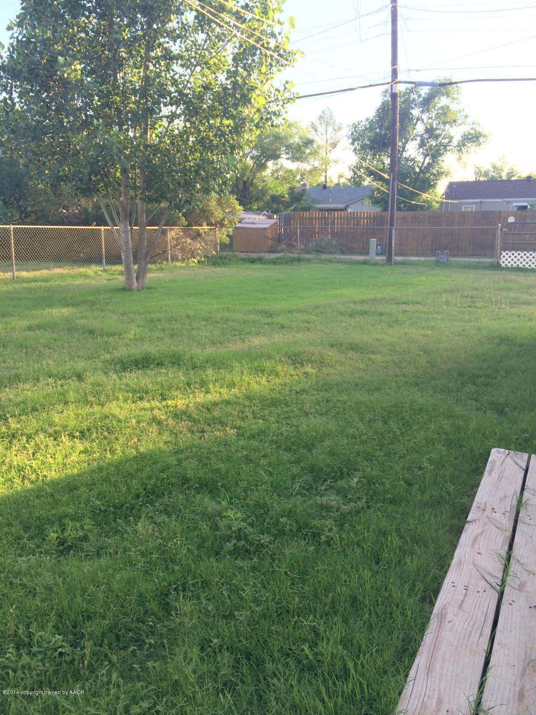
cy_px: 358
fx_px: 619
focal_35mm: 30
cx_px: 268
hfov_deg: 46.8
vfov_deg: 60.0
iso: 32
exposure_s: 1/336
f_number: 2.2
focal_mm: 4.12
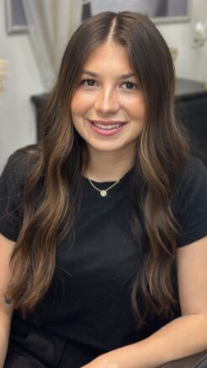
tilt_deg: -20.9
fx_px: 703
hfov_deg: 16.7
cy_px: 227
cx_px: 108
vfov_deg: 29.3
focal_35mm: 72
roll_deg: -0.8
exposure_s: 1/60
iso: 100
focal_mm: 6.86
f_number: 1.78
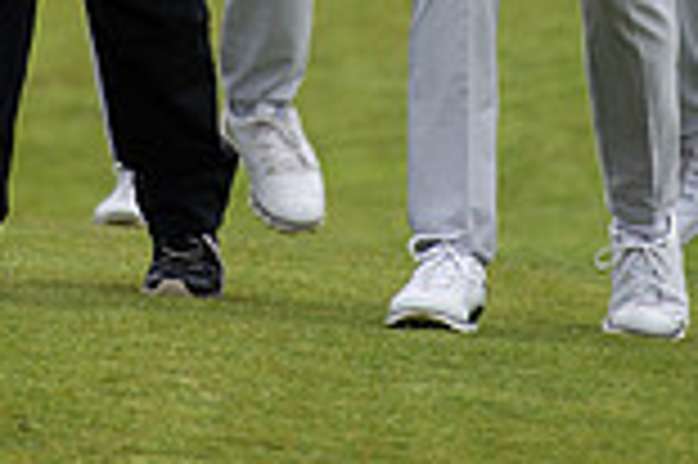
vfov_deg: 0.8
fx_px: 34882
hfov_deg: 1.1
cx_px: 207
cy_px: -401
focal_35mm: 1801
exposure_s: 1/1600
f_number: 5.6
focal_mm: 480
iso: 1250
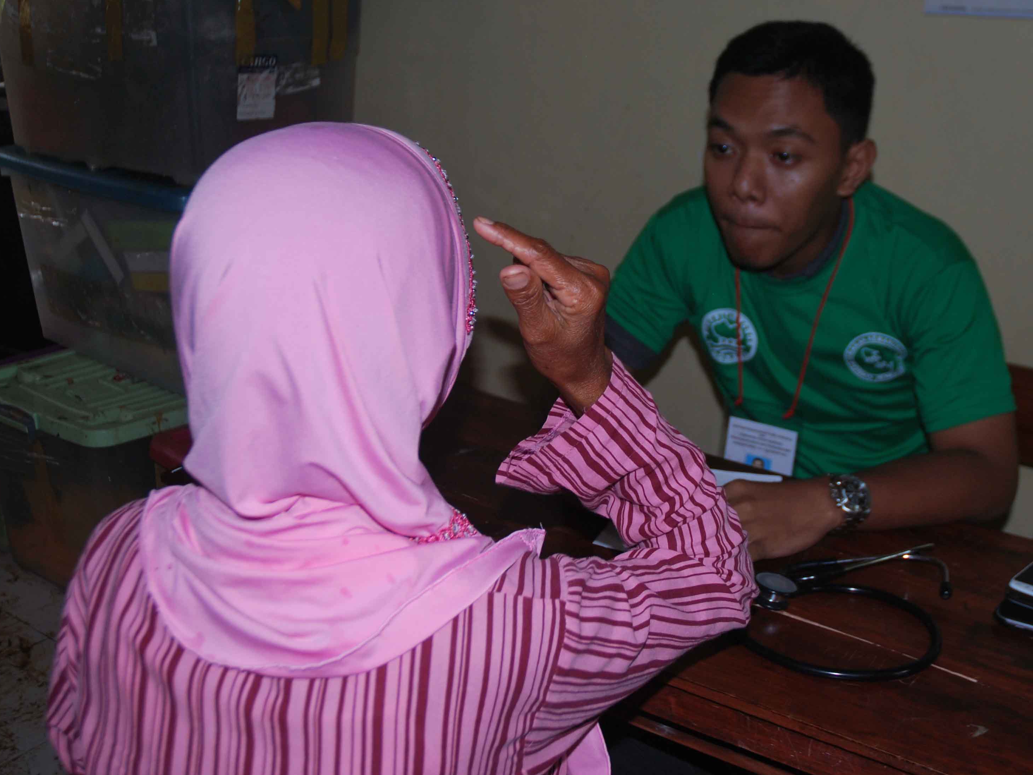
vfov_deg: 34.3
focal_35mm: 42
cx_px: 548
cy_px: 338
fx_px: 1253
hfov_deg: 44.8
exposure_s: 1/60
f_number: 3.8
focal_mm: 22
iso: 200
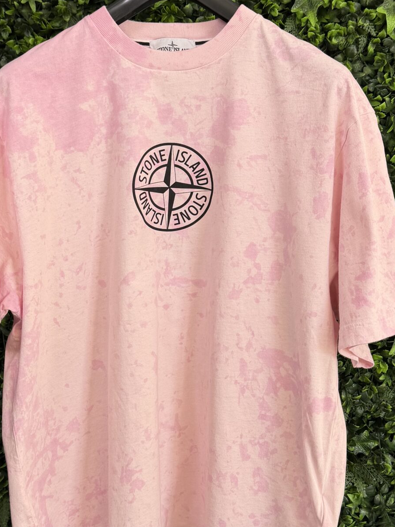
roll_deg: -0.6
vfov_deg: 37.4
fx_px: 776
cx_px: 170
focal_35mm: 51
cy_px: 230
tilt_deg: -4.6
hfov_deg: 28.5
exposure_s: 1/121
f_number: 1.78
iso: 50
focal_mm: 6.76
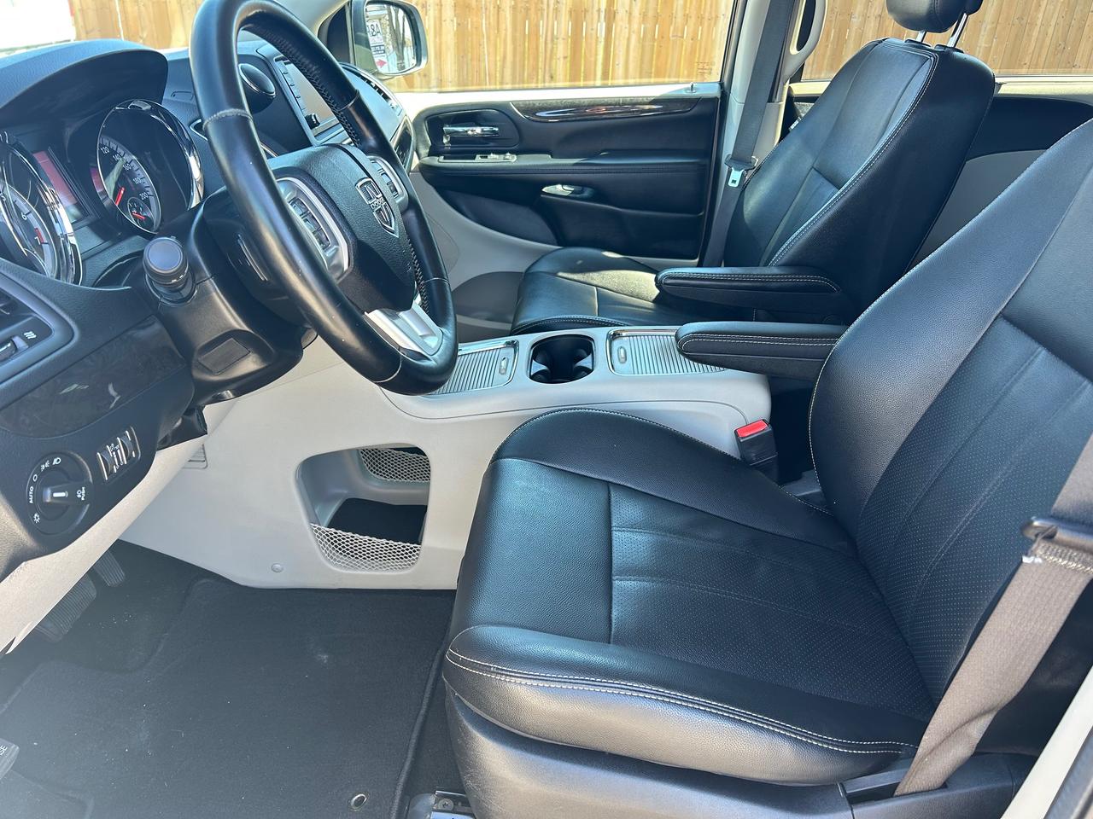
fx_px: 821
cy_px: 410
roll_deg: -1.7
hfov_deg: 67.3
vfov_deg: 53.1
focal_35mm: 26
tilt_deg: -27.1
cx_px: 546
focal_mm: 5.7
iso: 64
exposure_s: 1/121
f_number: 1.5
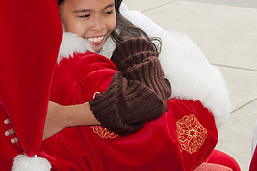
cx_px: 58
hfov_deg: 16.4
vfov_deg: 11.0
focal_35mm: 124
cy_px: 47
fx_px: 884
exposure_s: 1/160
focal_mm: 38
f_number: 6.3
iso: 320
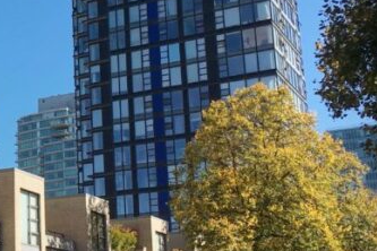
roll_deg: +0.2
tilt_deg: +15.2
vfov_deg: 19.4
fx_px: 733
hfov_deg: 26.7
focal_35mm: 70
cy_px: 96
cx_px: -31
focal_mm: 4.15
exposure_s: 1/1166
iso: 25
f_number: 2.2
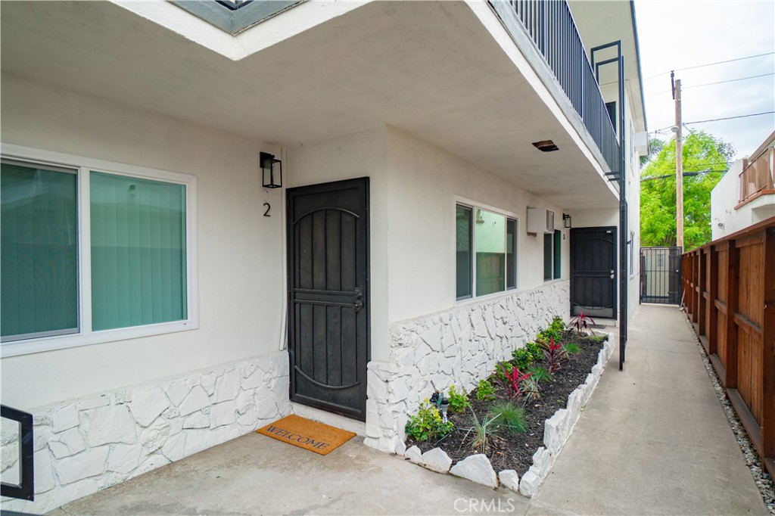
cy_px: 258
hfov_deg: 90.0
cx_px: 388
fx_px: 387
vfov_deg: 67.3
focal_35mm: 18
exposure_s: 1/40
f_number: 7.1
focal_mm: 12
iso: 100
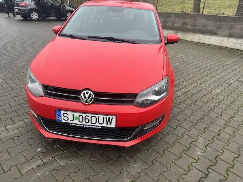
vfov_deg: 53.1
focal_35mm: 26
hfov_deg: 67.3
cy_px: 91
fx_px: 183
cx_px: 122
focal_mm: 5.1
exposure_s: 1/121
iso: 125
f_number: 1.6
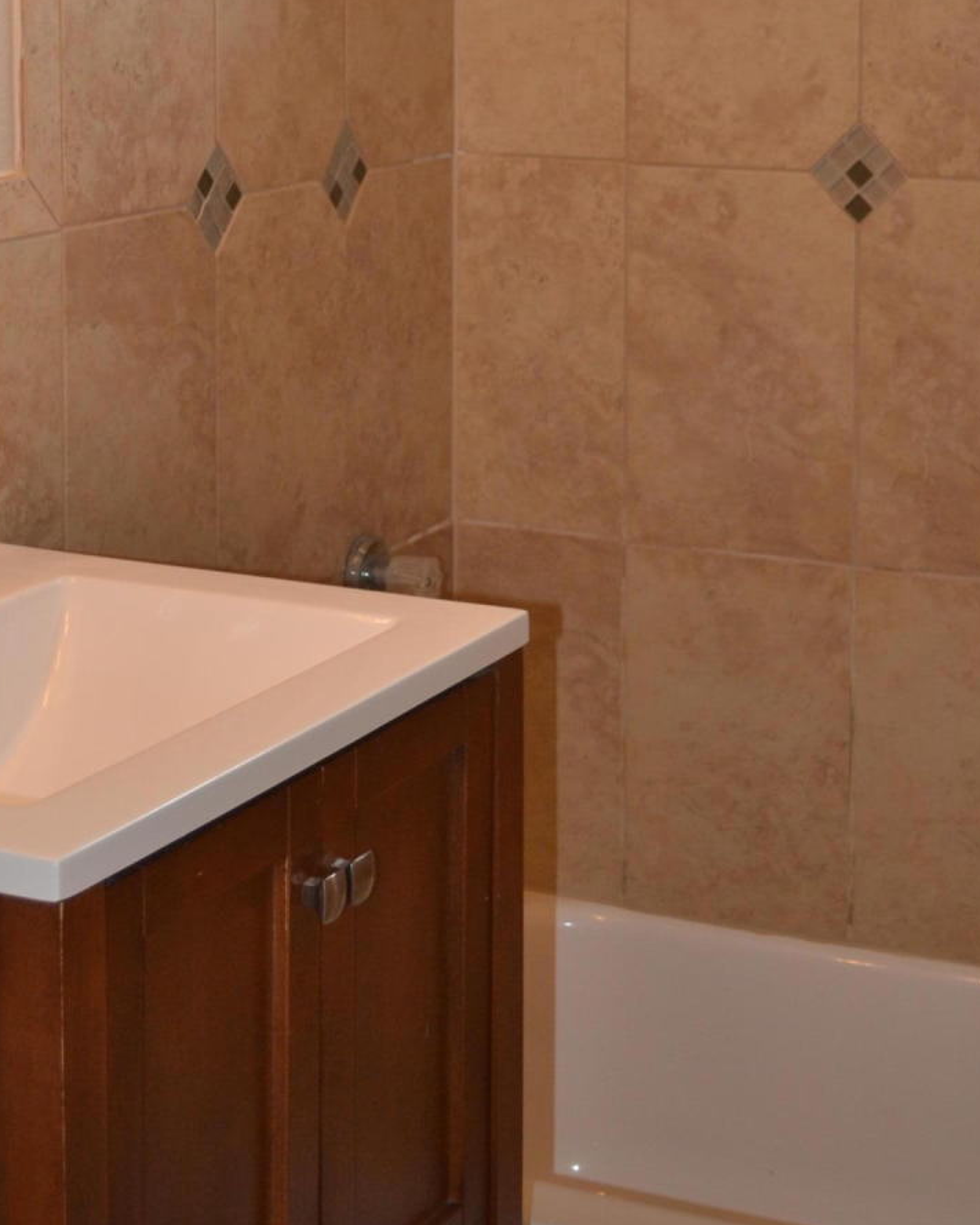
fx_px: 2756
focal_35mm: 76
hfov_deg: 20.2
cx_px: 483
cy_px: 92
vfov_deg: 24.3
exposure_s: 1/125
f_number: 4
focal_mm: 24
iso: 320
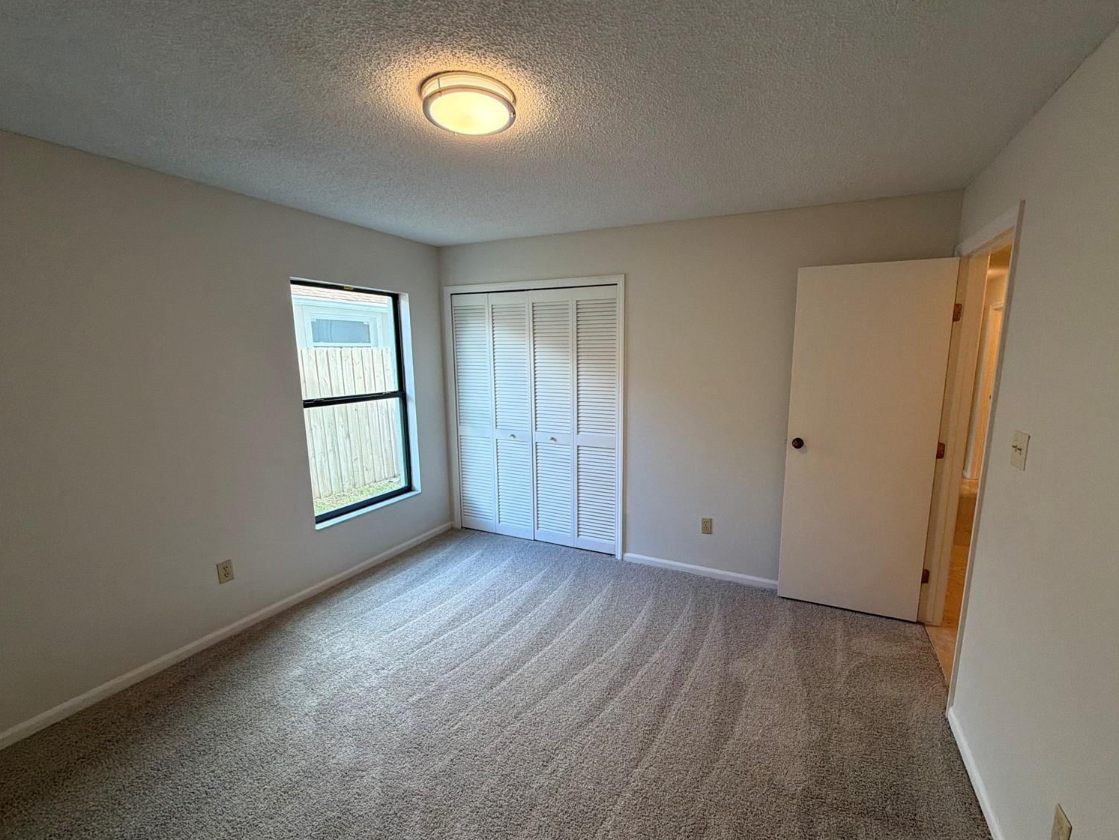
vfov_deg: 81.7
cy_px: 430
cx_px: 597
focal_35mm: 15
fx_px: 485
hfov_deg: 98.0
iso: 160
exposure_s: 1/120
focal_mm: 2.22
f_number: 2.2
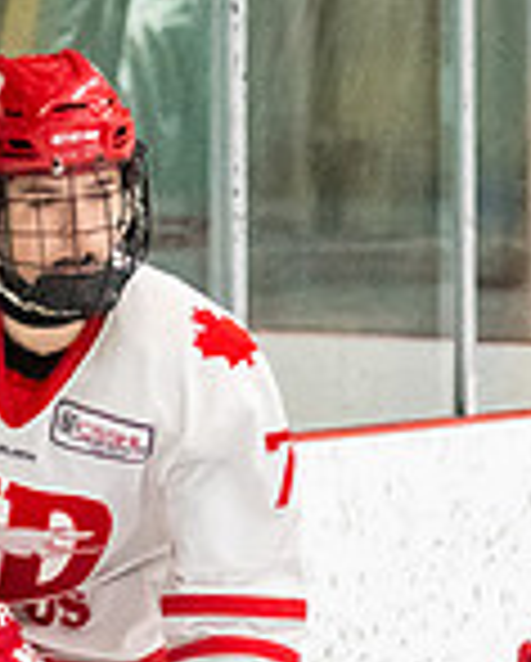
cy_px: 785
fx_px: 10429
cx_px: 495
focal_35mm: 532
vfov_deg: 3.6
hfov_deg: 2.9
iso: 4000
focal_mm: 86
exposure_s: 1/800
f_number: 2.8
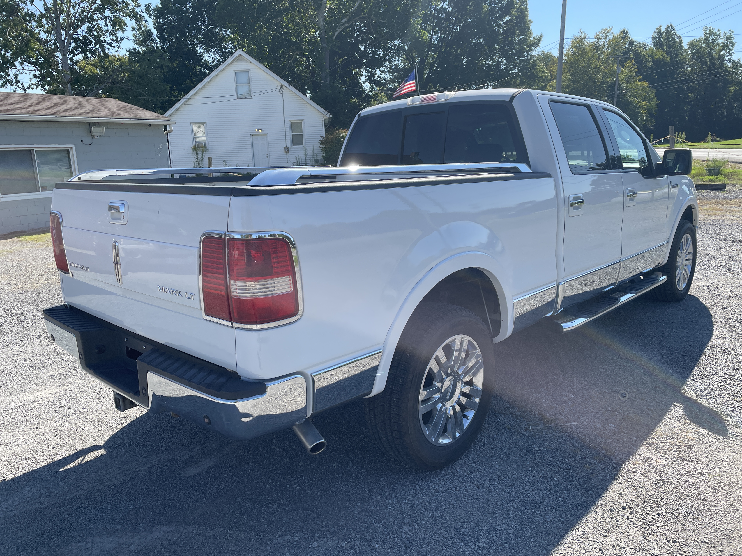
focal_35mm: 26
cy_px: 278
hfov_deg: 67.3
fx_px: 557
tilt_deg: -11.4
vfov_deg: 53.1
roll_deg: +1.8
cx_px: 371
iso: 32
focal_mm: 4.2
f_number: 1.6
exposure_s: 1/1618
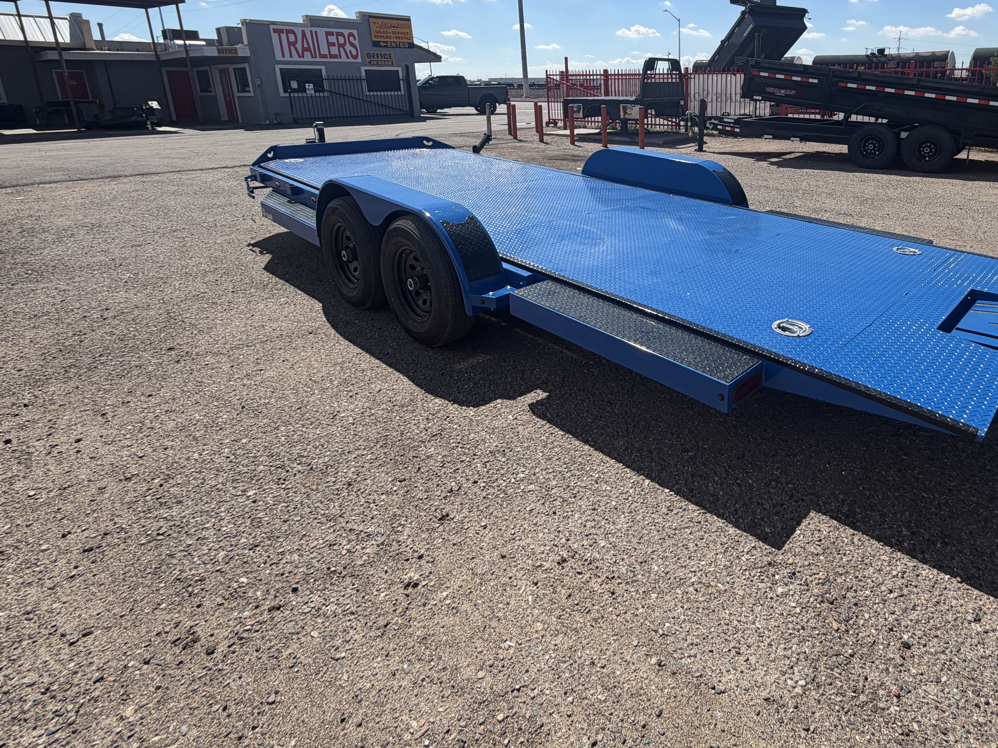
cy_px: 239
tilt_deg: -14.1
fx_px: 577
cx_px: 668
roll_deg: +0.5
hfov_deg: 79.0
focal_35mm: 20
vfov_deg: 64.0
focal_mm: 2.22
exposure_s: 1/970
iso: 20
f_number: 2.2
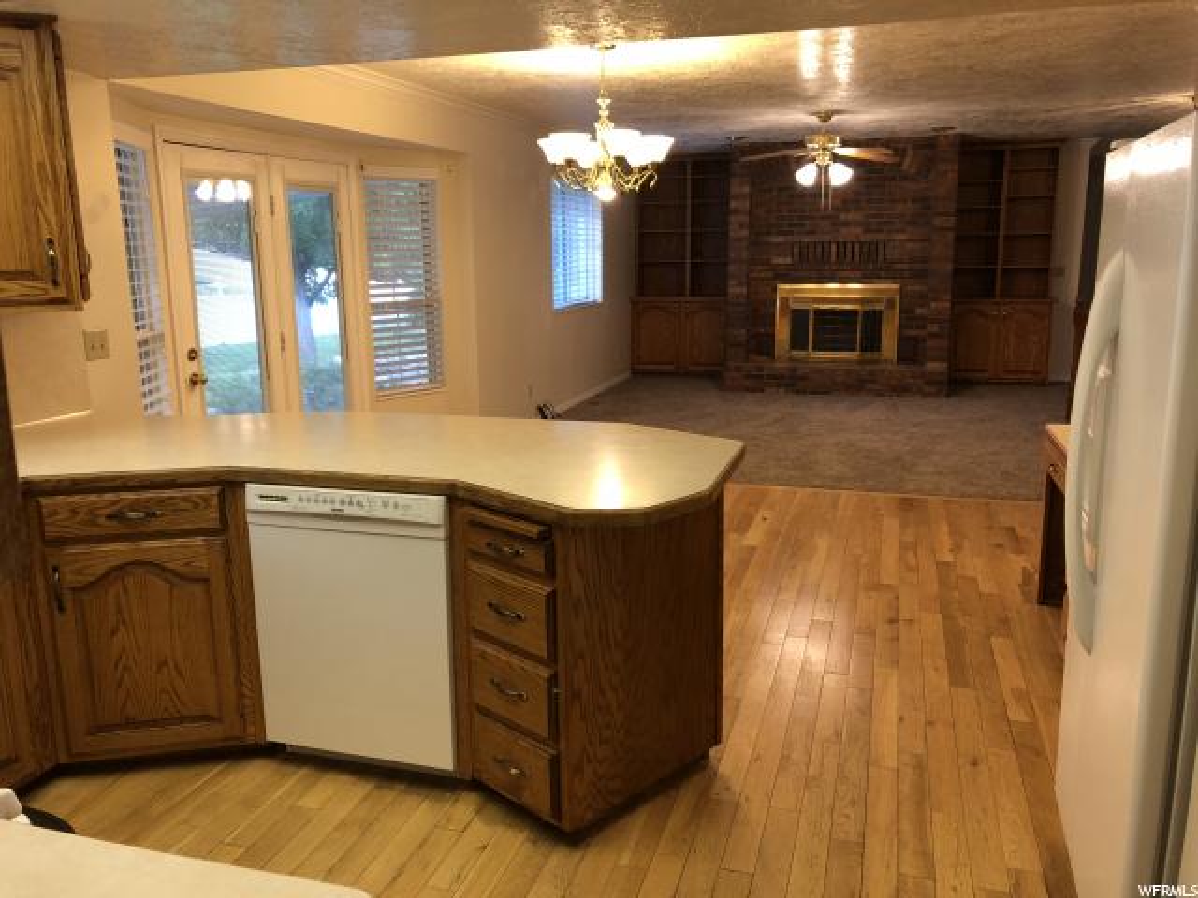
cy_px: 449
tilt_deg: -11.6
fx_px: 969
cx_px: 599
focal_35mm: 28
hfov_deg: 63.4
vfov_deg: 49.7
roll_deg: +1.2
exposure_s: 1/17
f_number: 1.8
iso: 40
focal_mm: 3.99
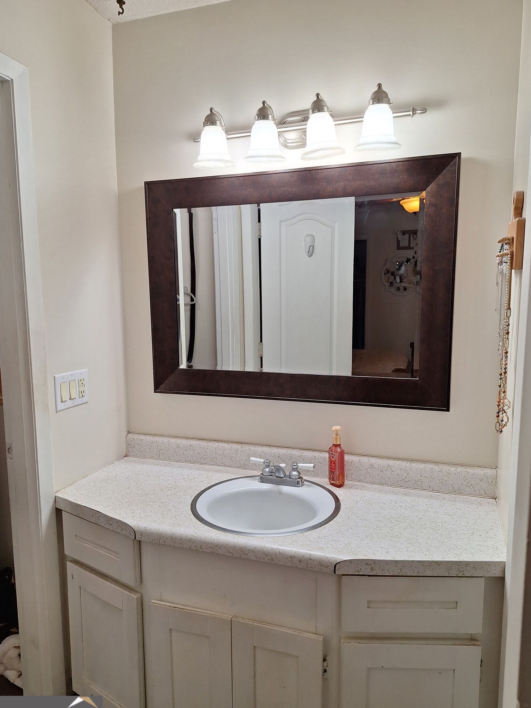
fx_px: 491
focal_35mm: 24
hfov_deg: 56.8
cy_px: 363
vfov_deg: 71.6
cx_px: 269
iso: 50
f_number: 1.8
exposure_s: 1/120
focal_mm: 5.54
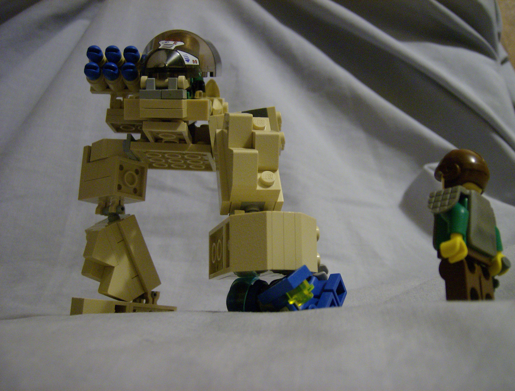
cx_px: 258
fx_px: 538
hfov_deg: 51.1
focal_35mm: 36
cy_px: 196
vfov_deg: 40.0
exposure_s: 1/14.3
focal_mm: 6
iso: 200
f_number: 2.8
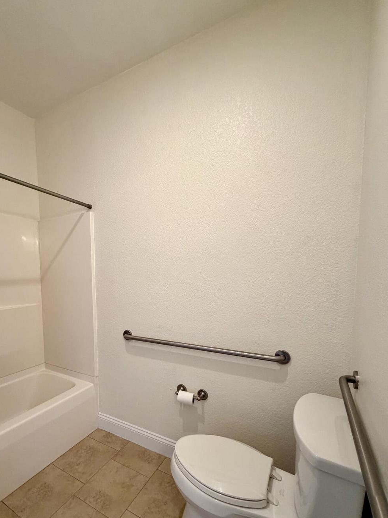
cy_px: 295
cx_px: 158
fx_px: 254
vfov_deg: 90.5
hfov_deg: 74.0
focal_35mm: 17
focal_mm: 2.22
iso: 200
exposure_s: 1/120
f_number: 2.2
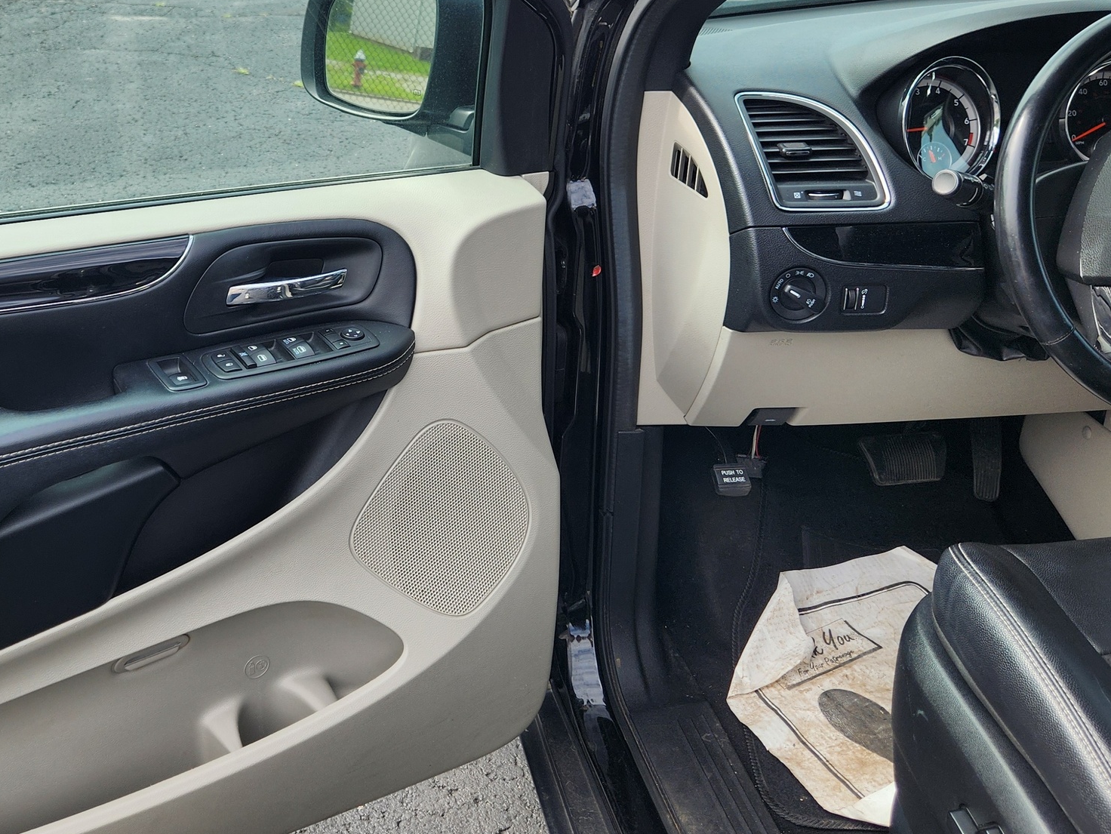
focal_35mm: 32
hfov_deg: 55.9
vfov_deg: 43.9
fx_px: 1027
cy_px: 320
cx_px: 397
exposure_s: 1/675
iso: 20
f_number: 1.8
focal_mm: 5.4
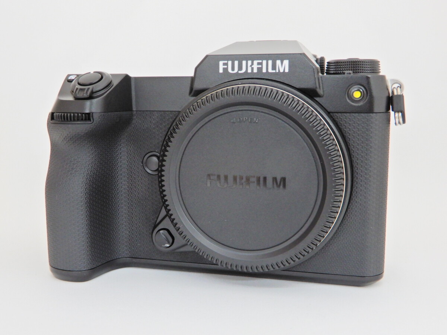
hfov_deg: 44.8
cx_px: 224
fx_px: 542
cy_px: 168
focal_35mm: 42
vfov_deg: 34.3
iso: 360
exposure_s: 1/30
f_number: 4
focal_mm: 7.5
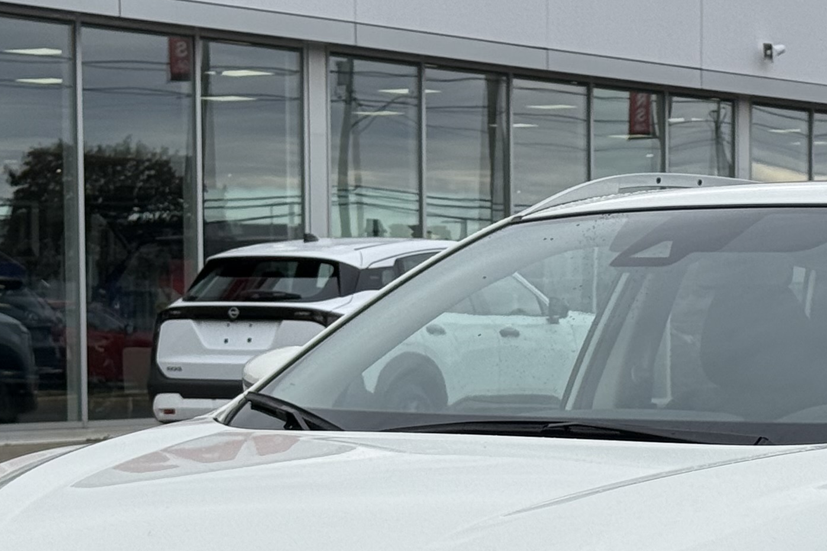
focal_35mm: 144
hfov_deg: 14.2
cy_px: 483
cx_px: 625
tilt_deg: -3.4
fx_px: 3308
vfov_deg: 9.5
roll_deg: +0.3
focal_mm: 6.76
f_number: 1.78
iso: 64
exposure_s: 1/1931
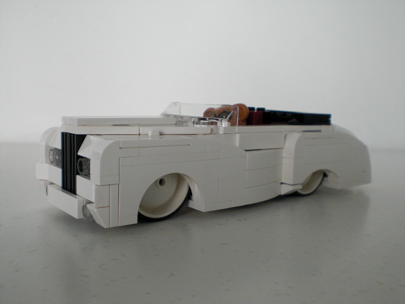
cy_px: 152
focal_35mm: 38
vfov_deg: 37.7
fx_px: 445
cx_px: 202
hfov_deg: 49.0
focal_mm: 6.3
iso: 200
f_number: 3.1
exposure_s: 1/60
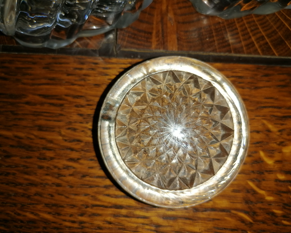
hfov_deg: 62.2
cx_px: 150
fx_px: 241
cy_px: 113
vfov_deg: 51.5
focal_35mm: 28
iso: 50
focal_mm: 5.4
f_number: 1.8
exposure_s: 1/194
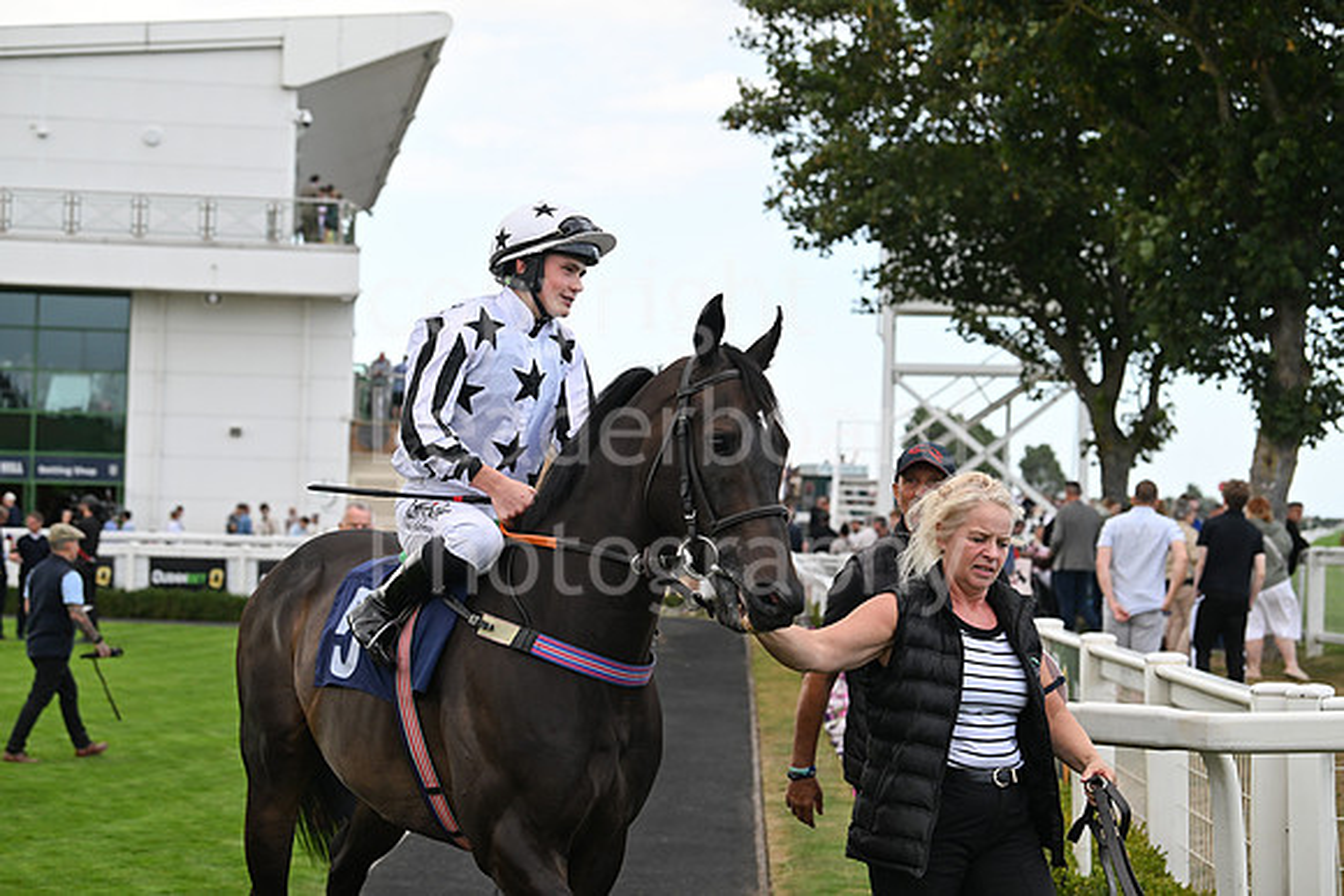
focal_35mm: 70
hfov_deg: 28.8
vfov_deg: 19.5
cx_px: 672
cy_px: 448
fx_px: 2614
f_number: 4.5
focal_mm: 70
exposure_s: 1/2000
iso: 800
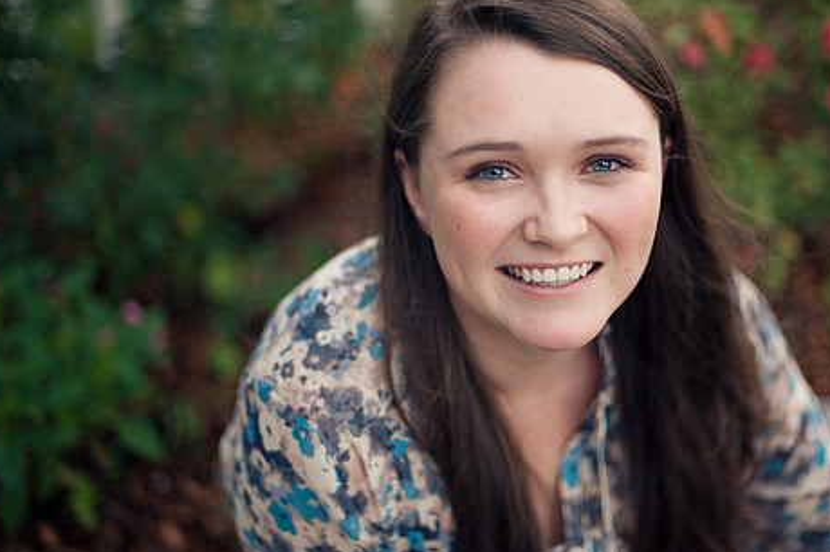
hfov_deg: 31.8
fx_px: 1451
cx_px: 498
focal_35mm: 63
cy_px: 218
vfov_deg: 21.5
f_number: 1.4
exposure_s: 1/400
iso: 200
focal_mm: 50
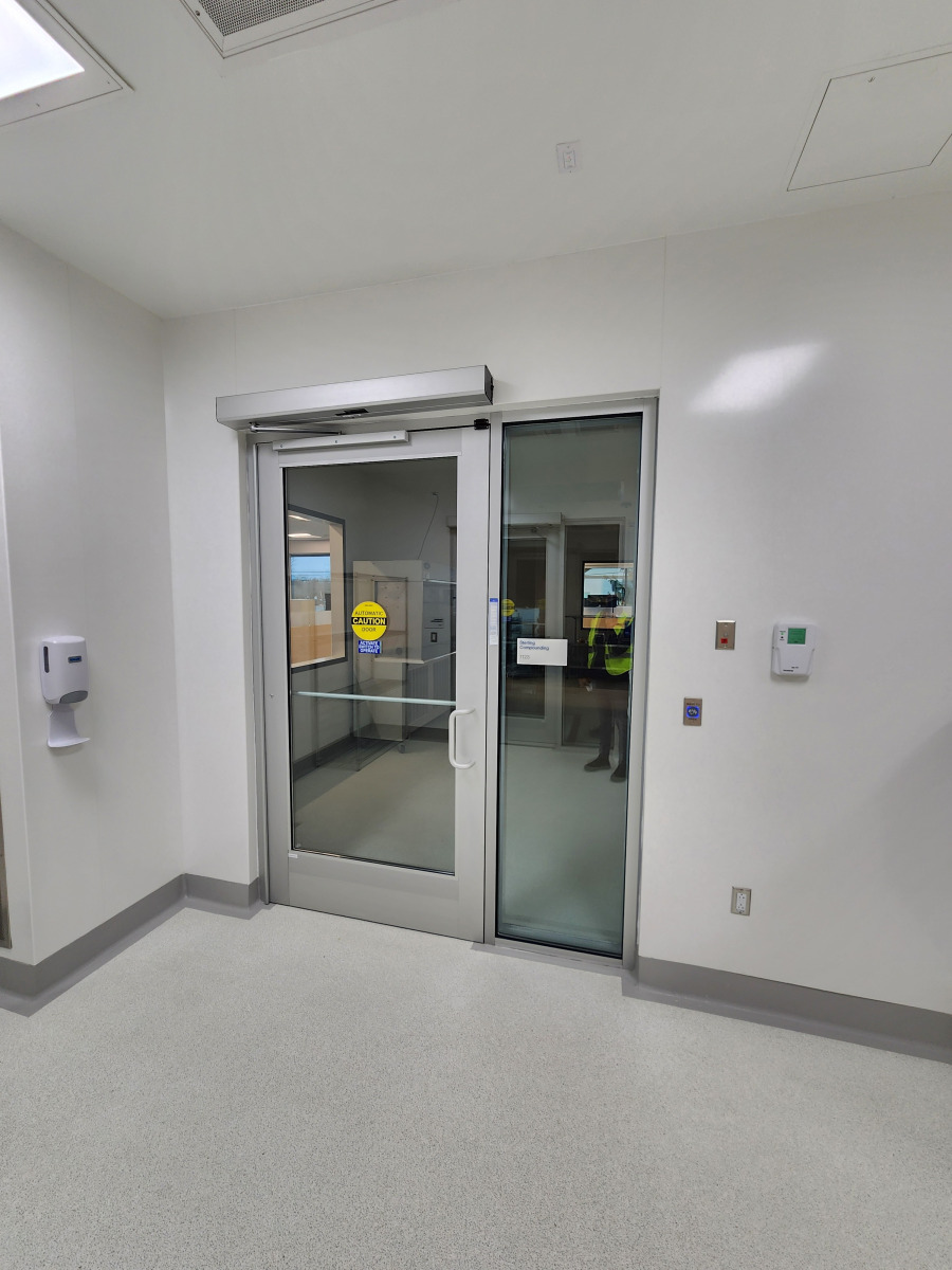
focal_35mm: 13
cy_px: 635
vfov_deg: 106.2
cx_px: 476
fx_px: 477
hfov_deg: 89.9
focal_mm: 2.2
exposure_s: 1/120
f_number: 2.2
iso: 80
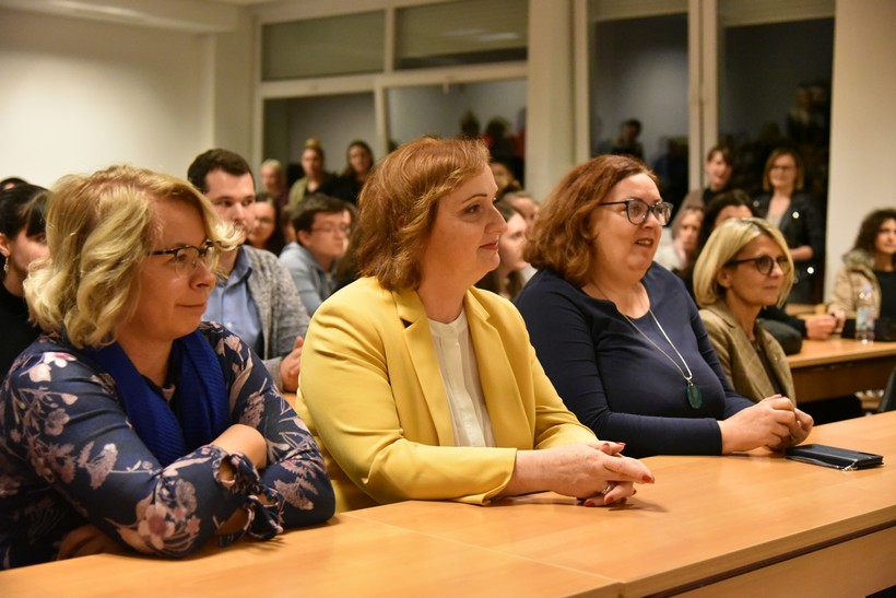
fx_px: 1294
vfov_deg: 26.0
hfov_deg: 38.2
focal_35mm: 52
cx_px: 448
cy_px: 299
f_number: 4
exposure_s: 1/400
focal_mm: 52
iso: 10000
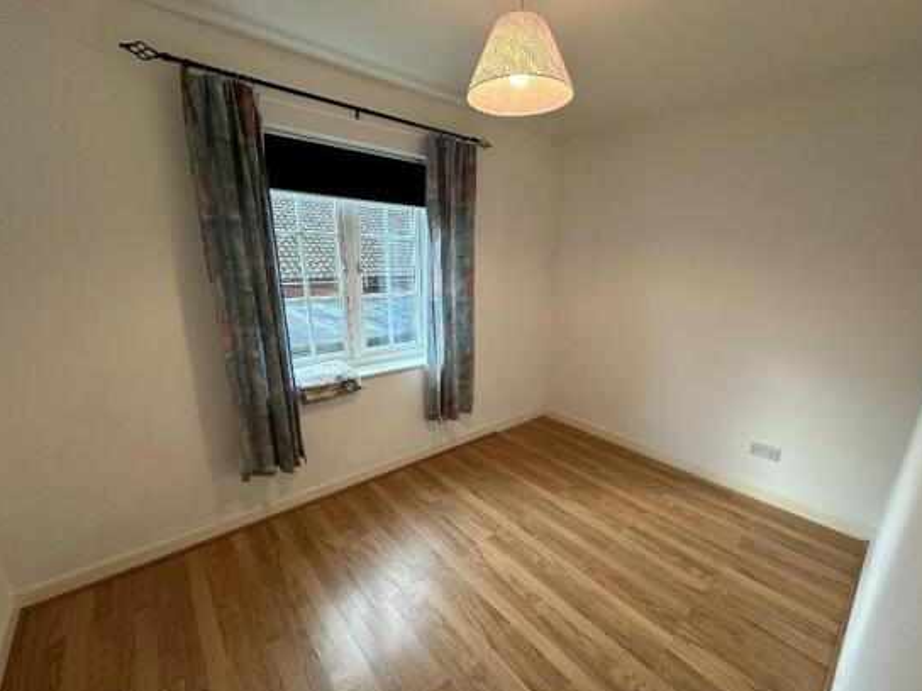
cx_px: 489
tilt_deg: -15.9
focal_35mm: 15
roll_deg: -0.8
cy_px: 368
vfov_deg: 81.6
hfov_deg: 98.1
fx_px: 400
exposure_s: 1/100
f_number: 2.2
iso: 200
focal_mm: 2.22
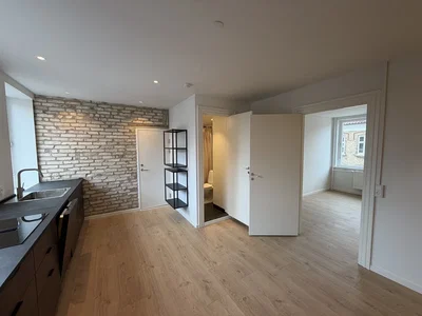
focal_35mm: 14
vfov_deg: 85.7
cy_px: 158
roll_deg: +0.7
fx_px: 171
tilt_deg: -3.8
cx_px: 211
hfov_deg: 102.1
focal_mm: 2.22
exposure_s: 1/100
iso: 100
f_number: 2.2
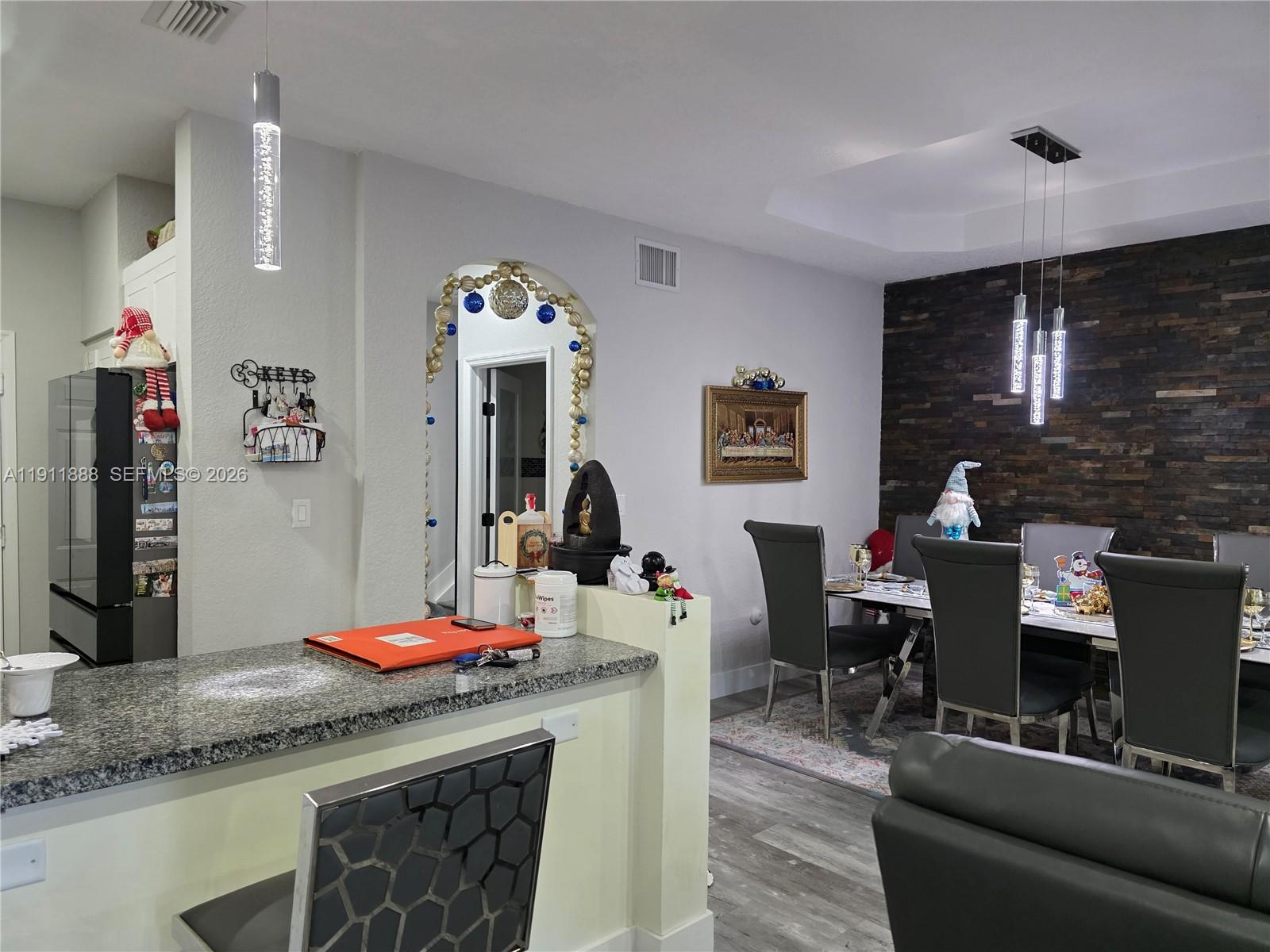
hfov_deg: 73.9
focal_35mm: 23
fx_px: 844
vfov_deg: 58.9
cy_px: 476
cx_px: 635
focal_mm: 6.3
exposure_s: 1/120
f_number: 1.7
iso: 800
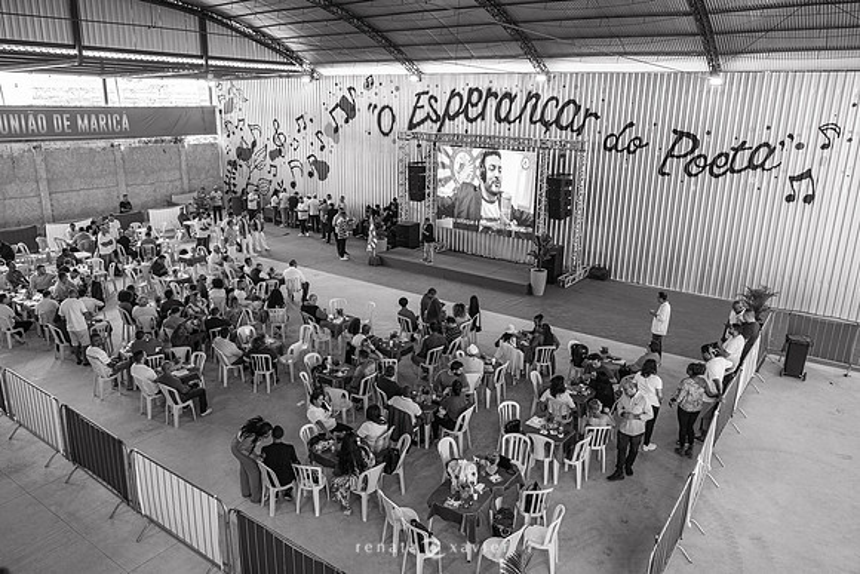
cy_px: 278
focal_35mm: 26
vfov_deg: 50.2
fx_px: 612
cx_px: 417
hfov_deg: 70.1
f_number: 2.8
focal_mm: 16
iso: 800
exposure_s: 1/250
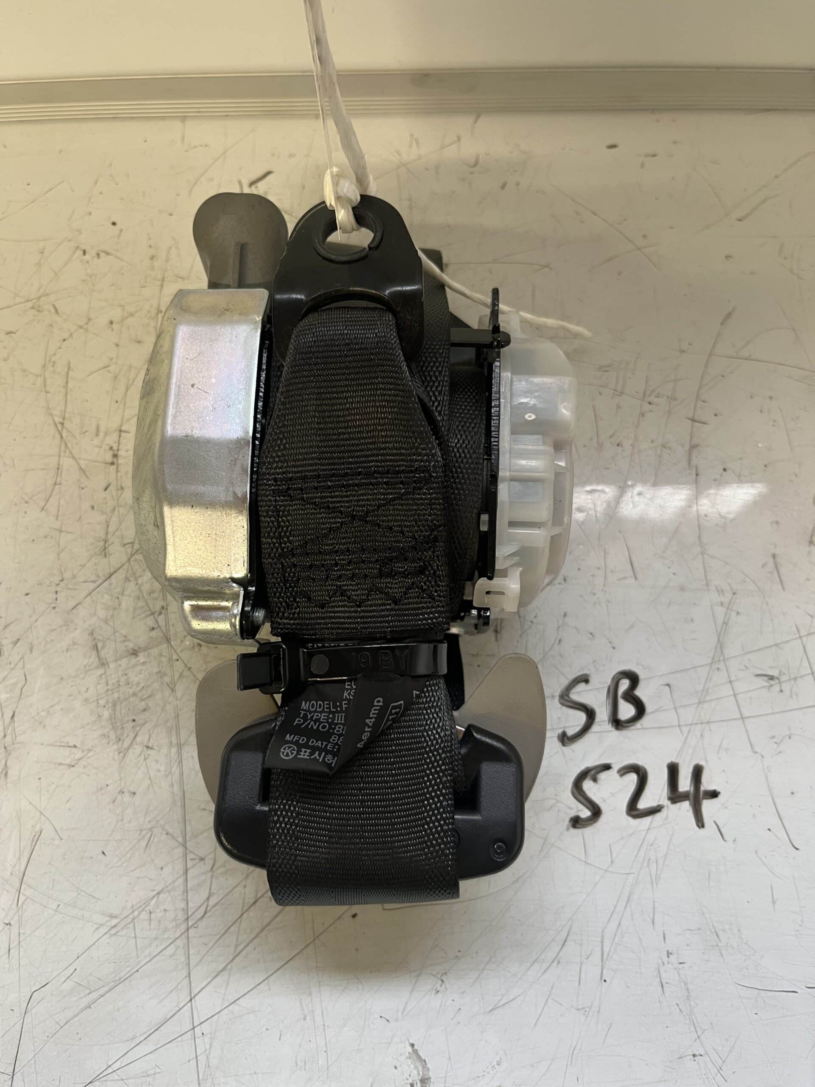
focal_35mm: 26
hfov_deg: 53.1
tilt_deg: -72.8
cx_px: 408
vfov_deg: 67.3
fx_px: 816
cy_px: 544
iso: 80
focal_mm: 5.1
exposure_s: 1/50
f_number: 1.6
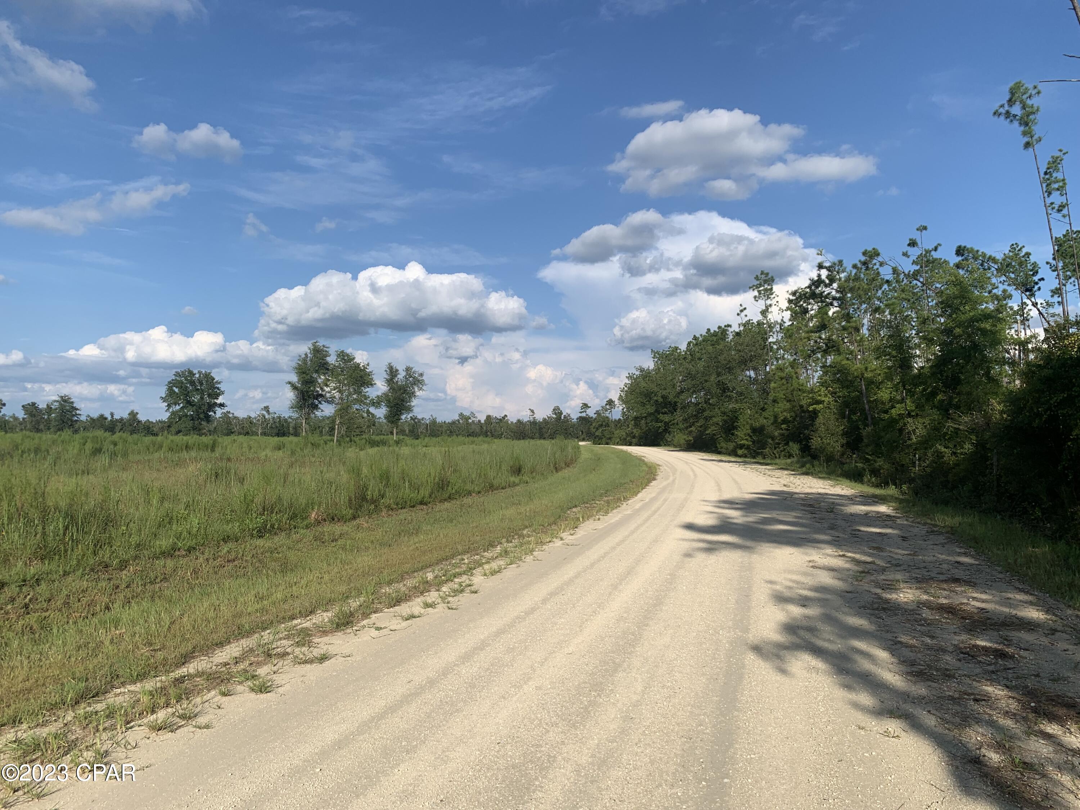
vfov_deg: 53.1
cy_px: 405
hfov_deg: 67.3
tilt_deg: +0.2
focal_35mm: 26
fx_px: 811
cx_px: 540
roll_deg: +0.5
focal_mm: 4.25
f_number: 1.8
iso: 25
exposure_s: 1/3401
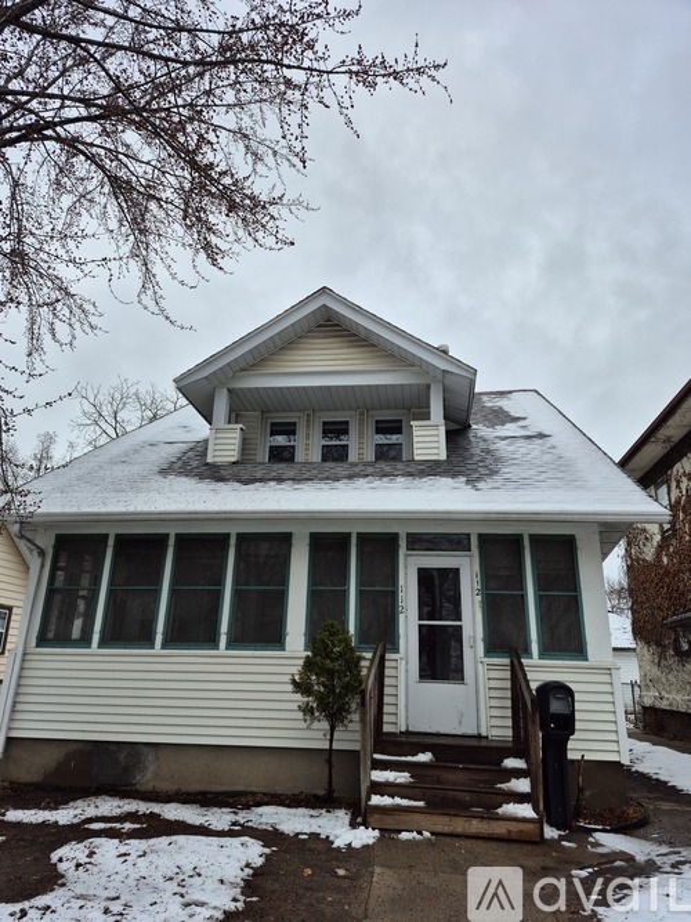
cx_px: 346
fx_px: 612
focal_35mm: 23
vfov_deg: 73.9
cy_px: 461
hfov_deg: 58.9
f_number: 1.8
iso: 25
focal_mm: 5.4
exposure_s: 1/506
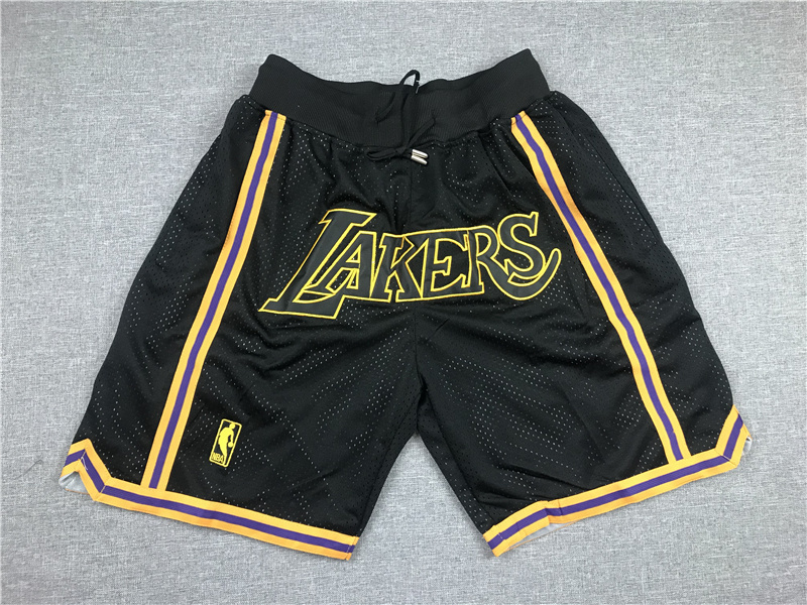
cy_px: 302
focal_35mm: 28
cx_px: 404
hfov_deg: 63.4
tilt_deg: -83.5
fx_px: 653
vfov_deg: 49.7
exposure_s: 1/25
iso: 32
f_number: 1.8
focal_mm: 3.99
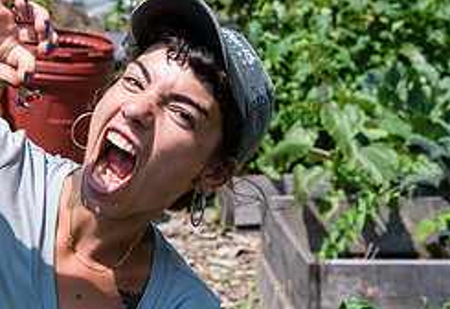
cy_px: 124
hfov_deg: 19.5
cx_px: 92
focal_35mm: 103
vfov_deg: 13.5
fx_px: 1299
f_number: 5
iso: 200
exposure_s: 1/1000
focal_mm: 36
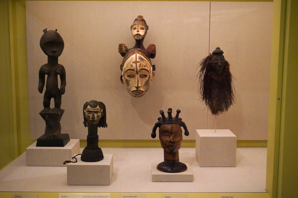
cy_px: 99
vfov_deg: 29.9
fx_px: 373
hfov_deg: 43.6
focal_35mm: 45
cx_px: 149
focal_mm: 45
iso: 12800
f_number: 5.6
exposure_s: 1/100
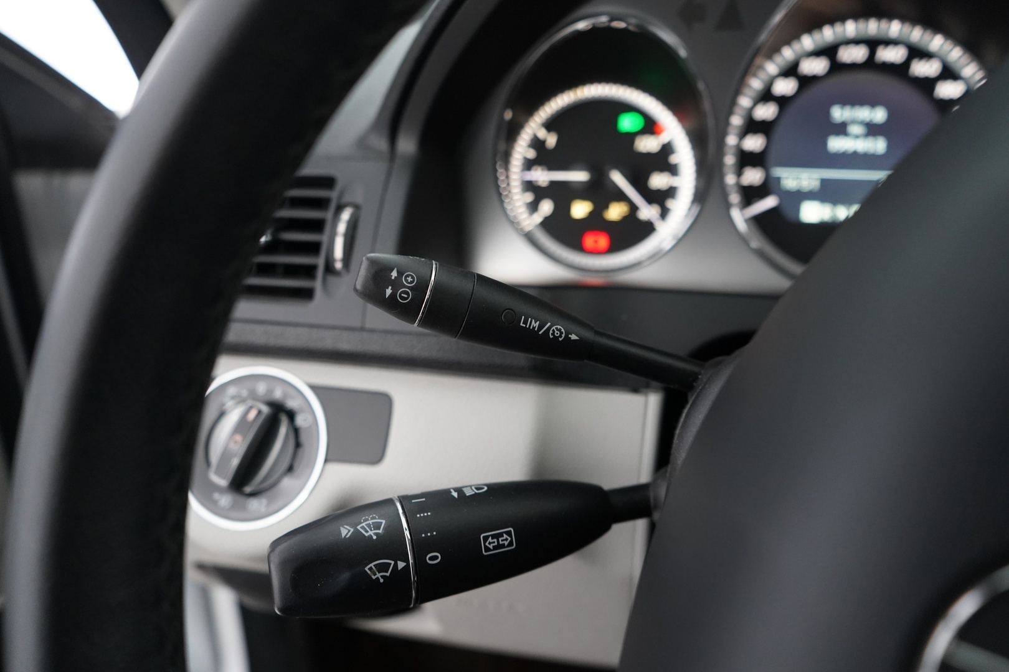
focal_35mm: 28
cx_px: 504
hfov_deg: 65.5
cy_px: 336
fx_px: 785
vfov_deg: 46.4
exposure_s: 1/40
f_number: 3.5
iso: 3200
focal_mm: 28
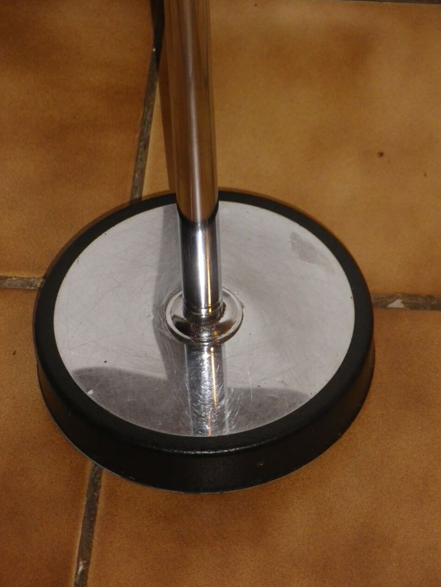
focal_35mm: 151
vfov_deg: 13.1
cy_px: 298
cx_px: 220
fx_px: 2564
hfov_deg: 9.8
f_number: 5.3
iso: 400
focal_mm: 25.8
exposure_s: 1/100
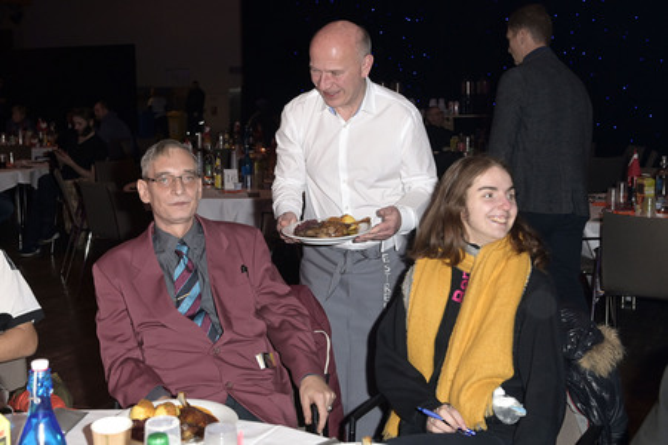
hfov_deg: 50.7
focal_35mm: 38
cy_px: 222
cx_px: 334
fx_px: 705
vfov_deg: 35.0
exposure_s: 1/160
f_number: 5.6
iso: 2500
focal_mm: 38
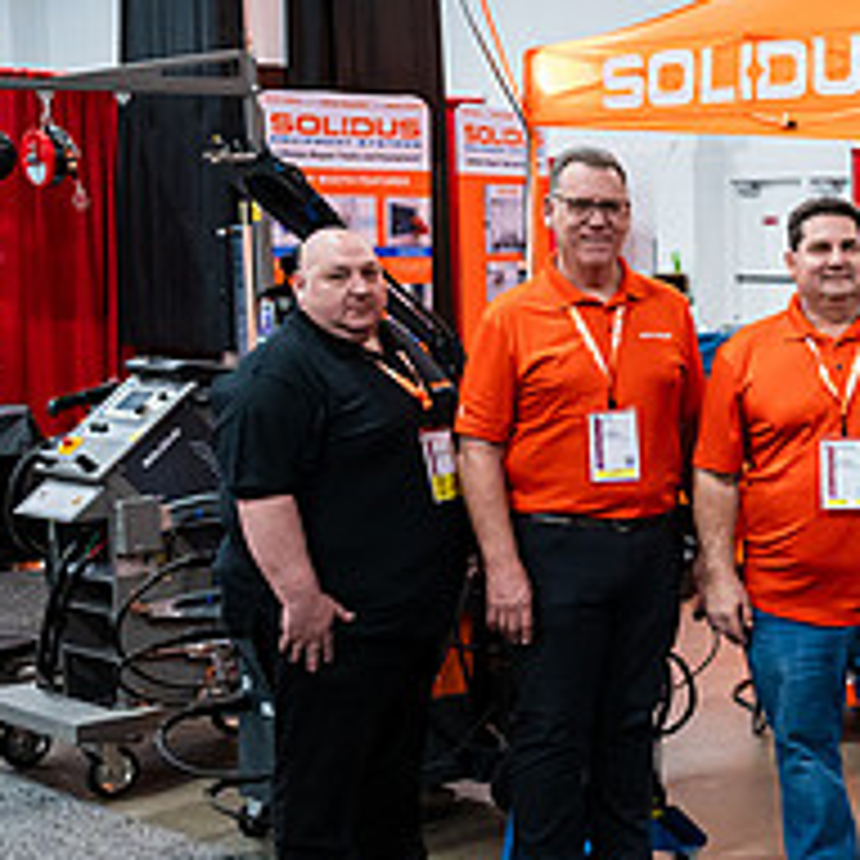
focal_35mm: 76
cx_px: 1191
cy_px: 458
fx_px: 2136
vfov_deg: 22.8
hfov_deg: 20.3
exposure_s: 1/200
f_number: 4
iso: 3200
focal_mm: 28.5
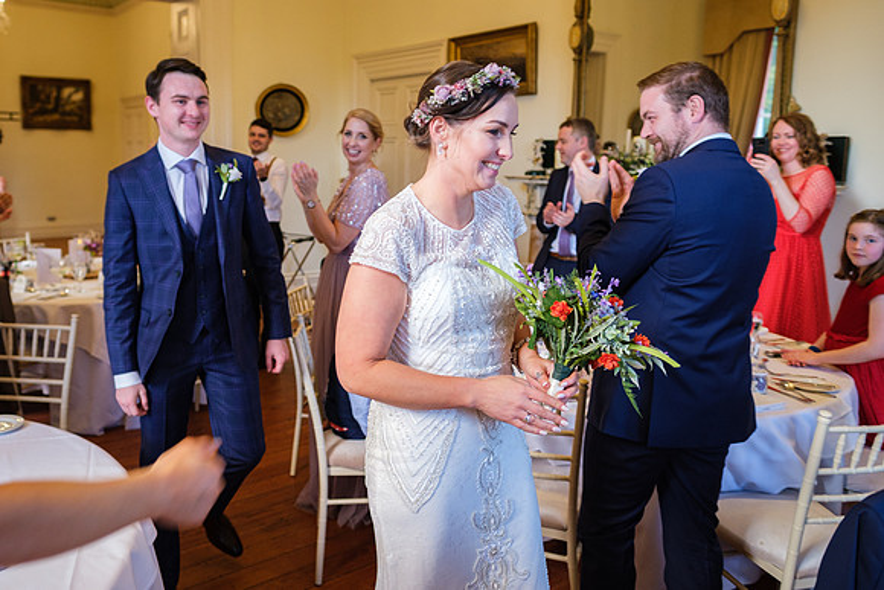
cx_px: 374
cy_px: 257
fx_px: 690
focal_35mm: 28
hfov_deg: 65.0
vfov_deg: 46.2
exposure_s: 1/160
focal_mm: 16
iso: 1250
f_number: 2
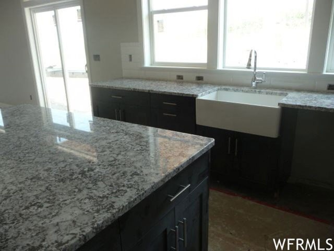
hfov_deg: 63.4
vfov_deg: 49.7
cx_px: 167
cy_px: 126
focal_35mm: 28
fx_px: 270
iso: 100
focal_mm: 4.7
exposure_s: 1/50
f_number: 3.3
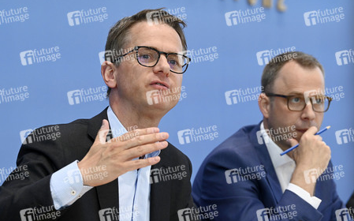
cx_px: 177
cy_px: 115
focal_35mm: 128
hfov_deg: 16.3
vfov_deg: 10.2
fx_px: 1234
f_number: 5.6
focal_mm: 125
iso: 3200
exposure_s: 1/640
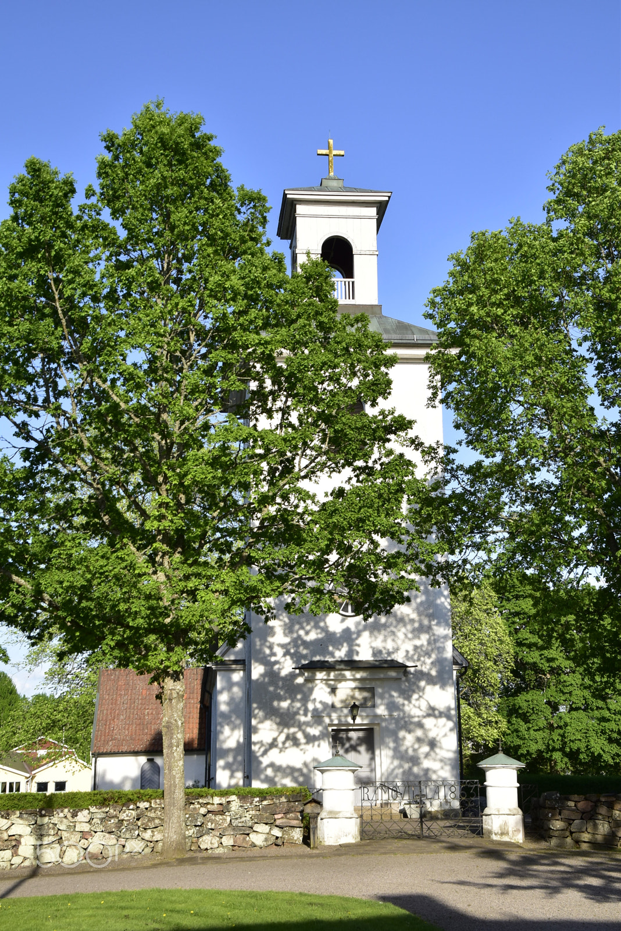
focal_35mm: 46
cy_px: 466
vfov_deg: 42.3
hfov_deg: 29.0
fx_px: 1202
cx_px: 310
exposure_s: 1/250
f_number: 8
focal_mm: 31
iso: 250
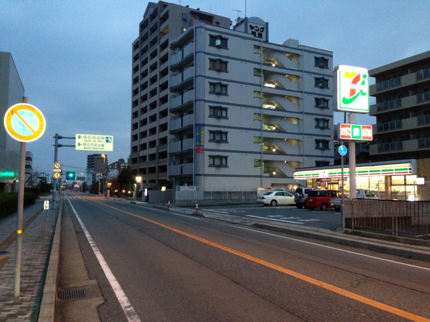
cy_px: 161
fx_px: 410
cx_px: 215
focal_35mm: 33
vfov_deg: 42.9
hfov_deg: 55.4
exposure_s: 1/20
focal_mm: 4.13
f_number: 2.4
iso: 400
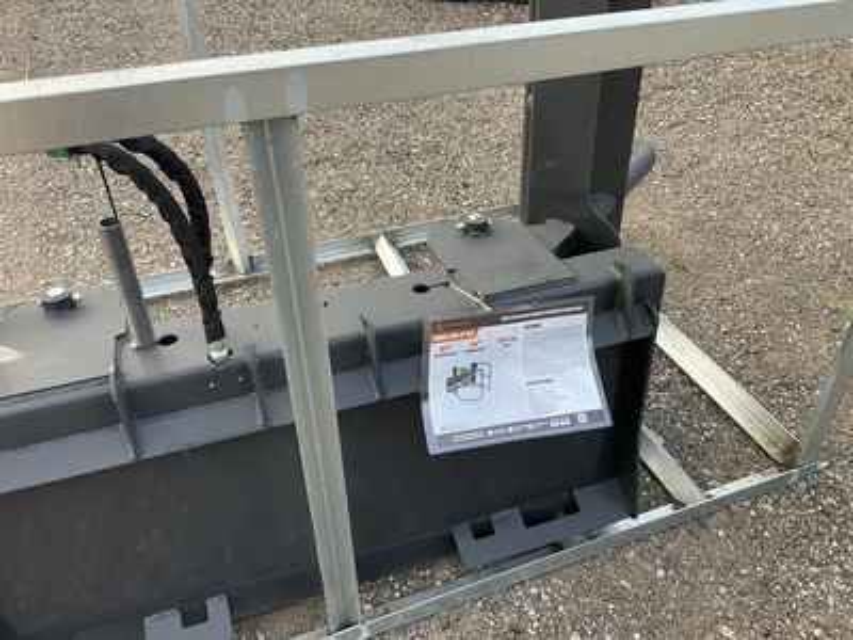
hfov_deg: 61.7
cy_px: 320
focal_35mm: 29
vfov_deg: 48.2
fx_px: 715
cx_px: 426
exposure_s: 1/122
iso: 20
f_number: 1.8
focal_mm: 3
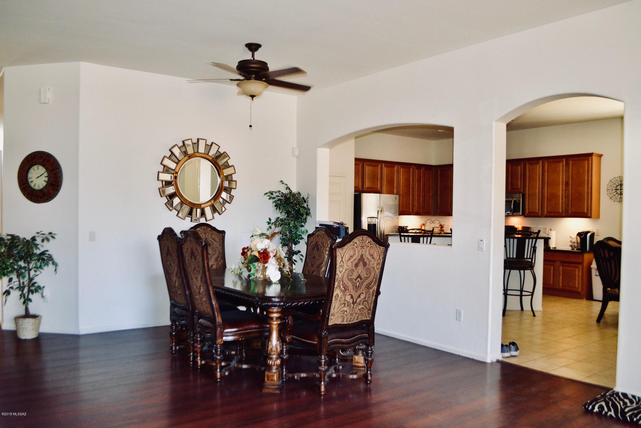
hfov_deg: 61.9
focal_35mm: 30
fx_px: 534
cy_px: 214
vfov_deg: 43.6
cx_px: 320
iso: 1250
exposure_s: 1/60
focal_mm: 20
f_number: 3.8
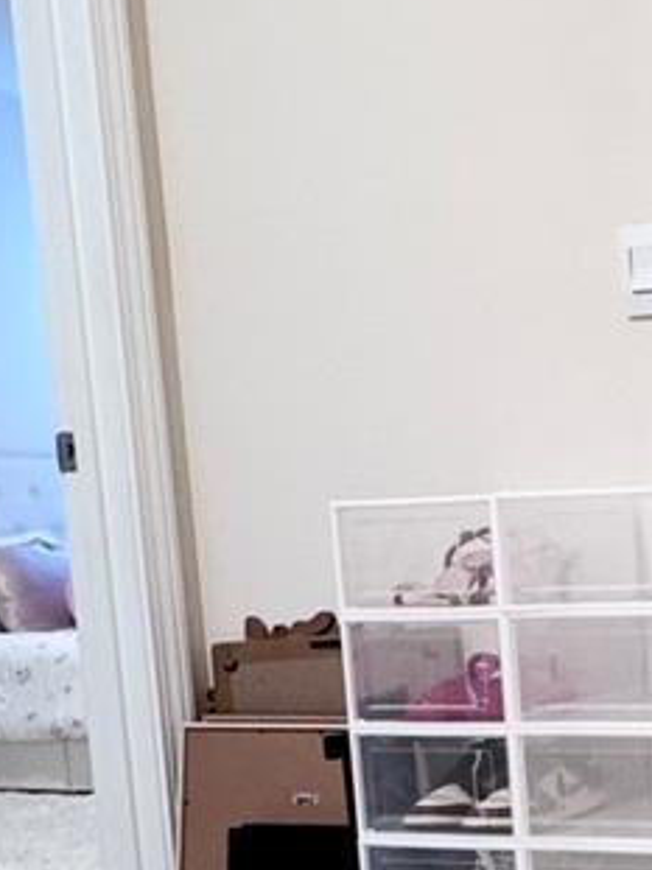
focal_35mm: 54
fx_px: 1357
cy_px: 694
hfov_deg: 21.8
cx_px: 1019
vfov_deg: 34.5
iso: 250
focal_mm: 2.22
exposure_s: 1/60
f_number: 2.2
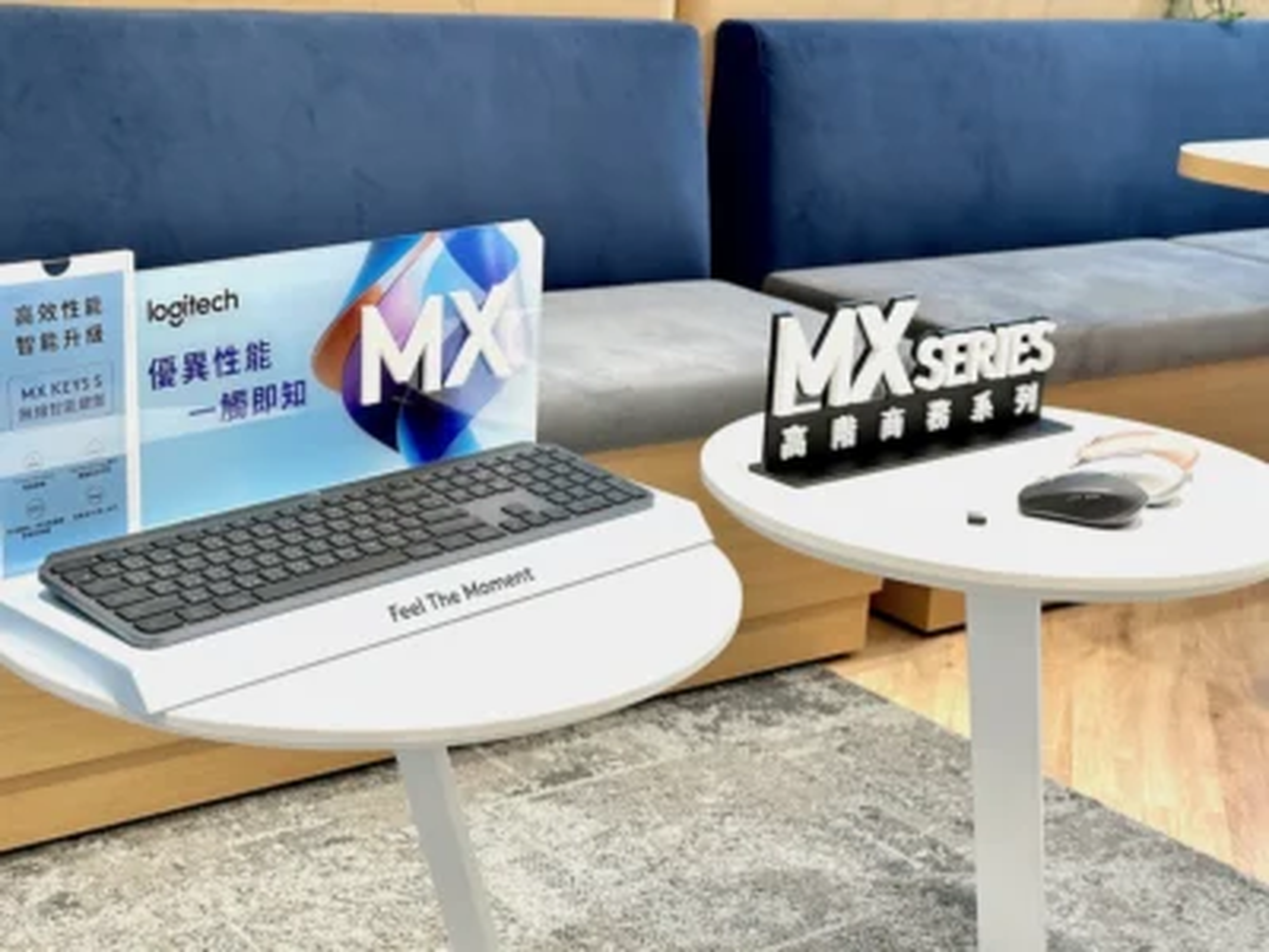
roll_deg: -3.6
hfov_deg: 39.7
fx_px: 1760
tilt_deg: -16.7
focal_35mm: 48
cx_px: 634
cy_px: 476
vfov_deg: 30.3
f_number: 1.78
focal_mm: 6.86
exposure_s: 1/120
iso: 125
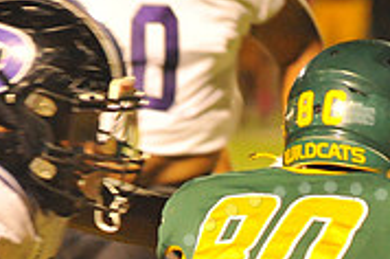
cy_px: 388
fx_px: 7061
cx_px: 326
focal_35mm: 653
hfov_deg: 3.2
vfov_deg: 2.1
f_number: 5.6
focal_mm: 200
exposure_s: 1/160
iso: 6400
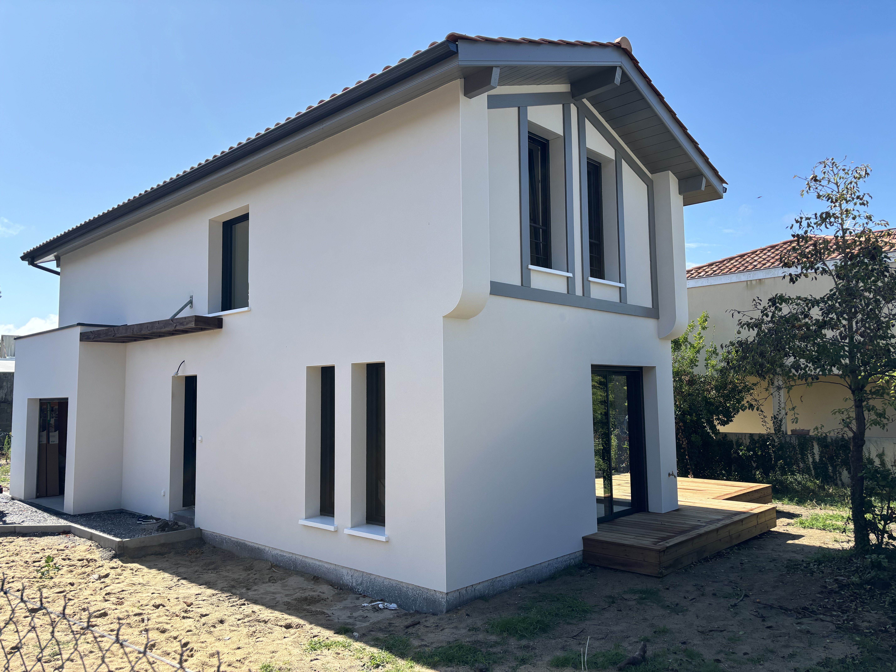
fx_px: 673
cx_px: 448
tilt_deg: +6.0
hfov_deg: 67.3
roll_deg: +0.8
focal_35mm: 26
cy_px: 336
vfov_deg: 53.1
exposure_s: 1/2242
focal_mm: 5.96
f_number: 1.6
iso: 50
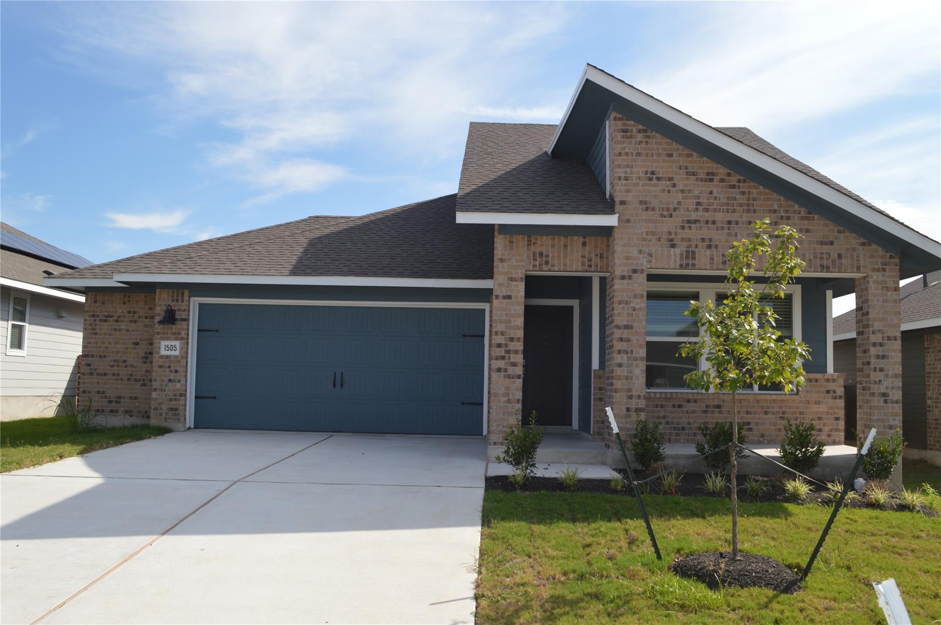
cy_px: 312
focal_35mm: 30
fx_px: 783
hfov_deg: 62.0
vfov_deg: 43.5
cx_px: 470
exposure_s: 1/200
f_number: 9
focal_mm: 20
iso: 100
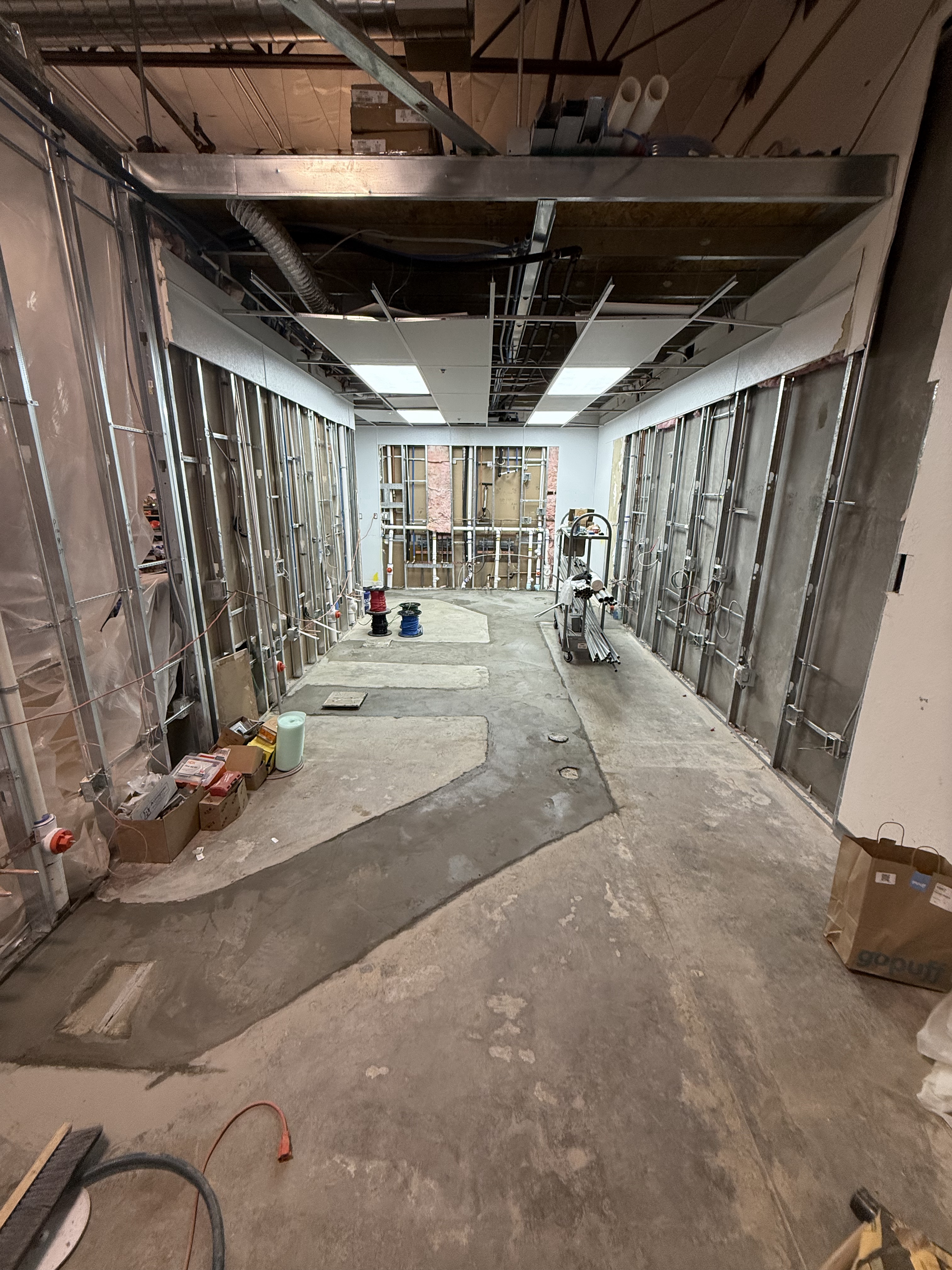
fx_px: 513
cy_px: 635
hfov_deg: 85.7
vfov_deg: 102.1
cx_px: 476
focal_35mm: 14
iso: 200
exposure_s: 1/120
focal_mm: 2.22
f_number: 2.2
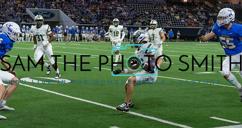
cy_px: 82
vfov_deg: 14.5
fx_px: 503
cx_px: 123
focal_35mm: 79
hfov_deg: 27.1
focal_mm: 70
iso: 4000
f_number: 2.8
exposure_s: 1/1250
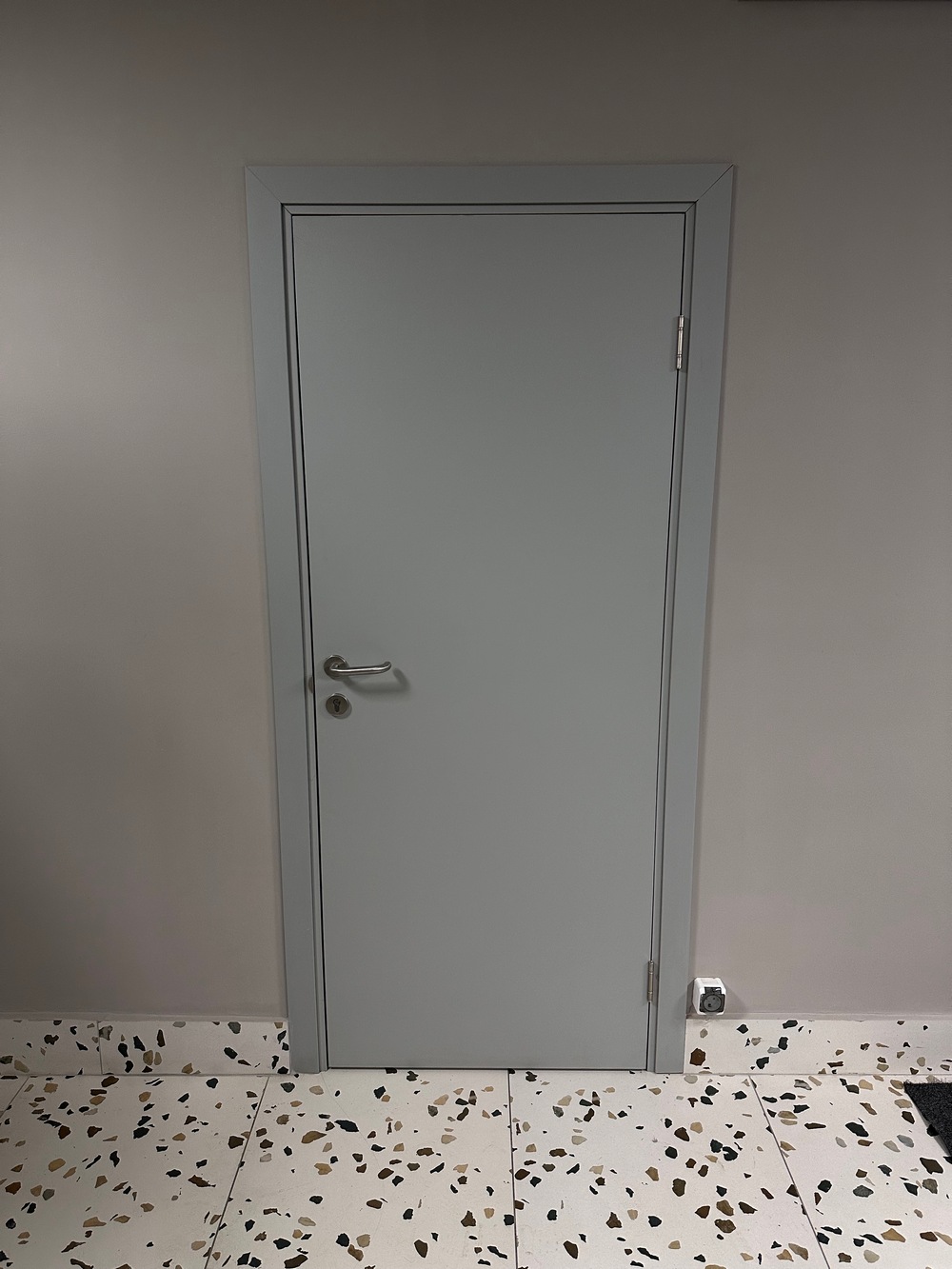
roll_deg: -0.1
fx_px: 880
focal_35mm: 24
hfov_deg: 56.8
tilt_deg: -12.3
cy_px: 634
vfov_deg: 71.6
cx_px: 476
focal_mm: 6.86
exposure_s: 1/100
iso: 200
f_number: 1.78
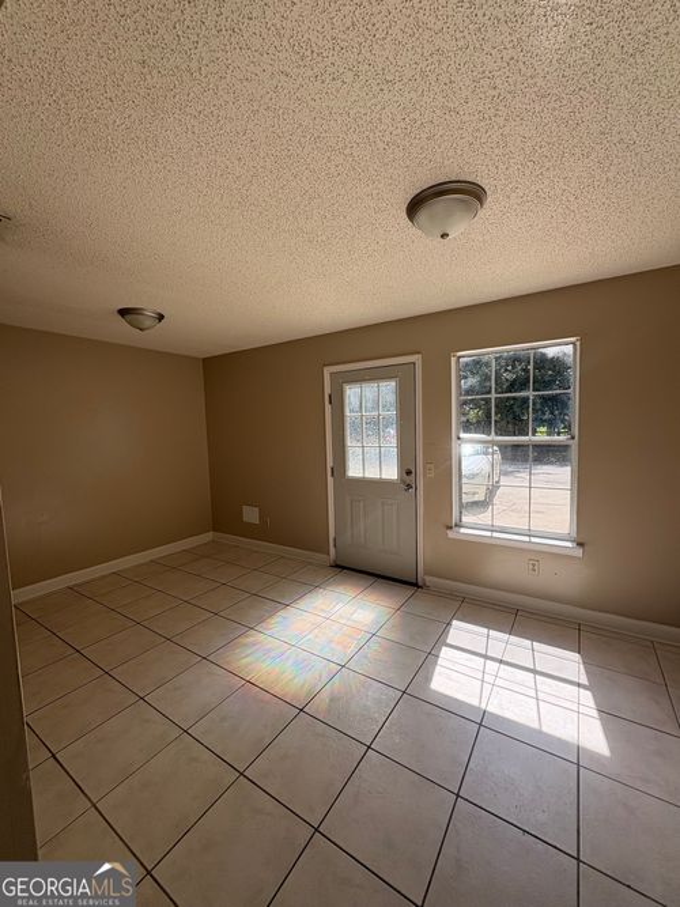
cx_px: 340
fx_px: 367
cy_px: 454
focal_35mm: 14
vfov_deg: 102.1
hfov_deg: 85.7
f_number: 2.2
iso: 64
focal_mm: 2.22
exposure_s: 1/467
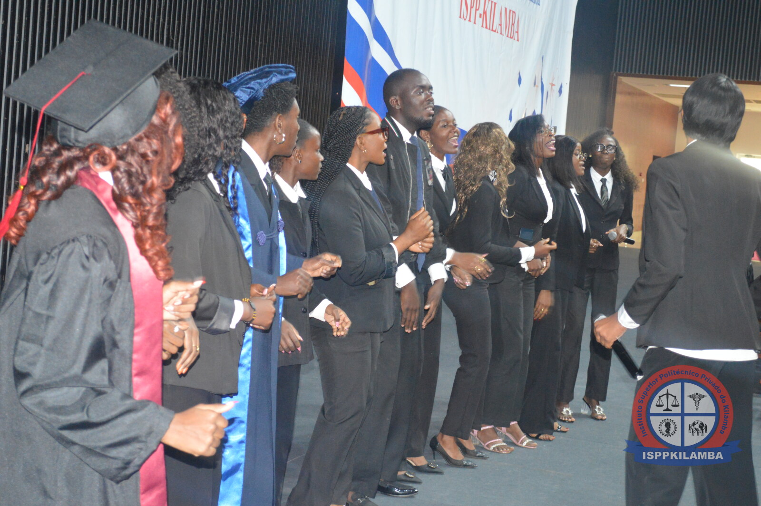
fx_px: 1267
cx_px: 380
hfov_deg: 33.4
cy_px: 253
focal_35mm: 60
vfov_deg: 22.6
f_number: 5.3
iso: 2800
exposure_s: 1/60
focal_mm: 40
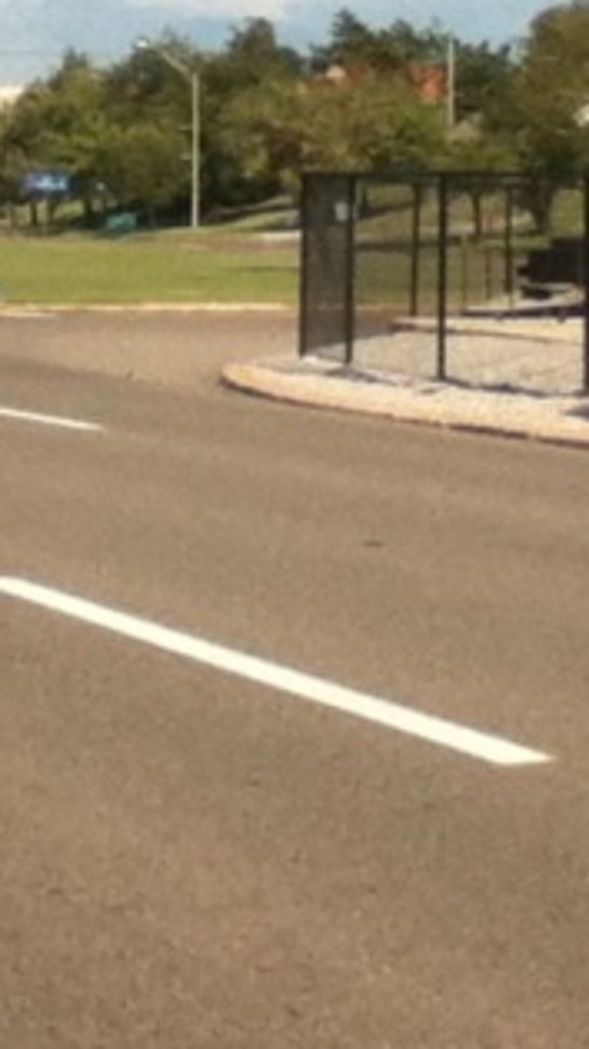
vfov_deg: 24.5
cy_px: 173
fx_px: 2362
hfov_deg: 14.2
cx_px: 193
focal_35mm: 85
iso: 100
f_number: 2.4
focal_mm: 3.85
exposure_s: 1/2608
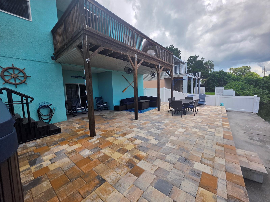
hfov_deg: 106.2
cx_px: 135
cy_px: 101
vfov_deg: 89.9
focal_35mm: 13
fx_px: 101
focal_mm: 2.2
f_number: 1.9
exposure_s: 1/1761
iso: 40
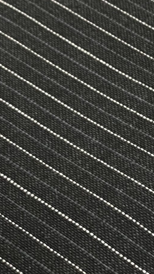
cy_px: 37
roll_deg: +3.4
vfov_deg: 13.4
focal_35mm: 159
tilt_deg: -44.0
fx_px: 1154
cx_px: 218
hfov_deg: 7.5
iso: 160
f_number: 2
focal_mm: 6
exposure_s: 1/50
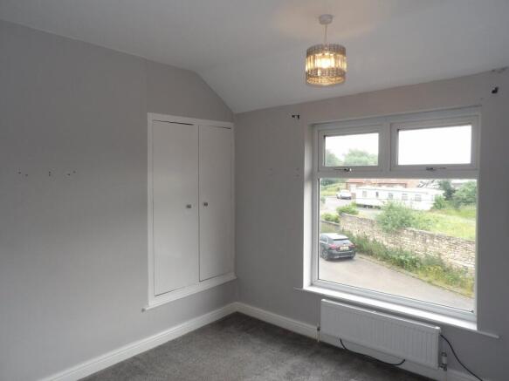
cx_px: 254
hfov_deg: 71.6
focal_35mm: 24
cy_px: 190
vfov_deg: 56.8
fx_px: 353
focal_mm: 4.3
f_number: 4.6
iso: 137
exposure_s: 1/60
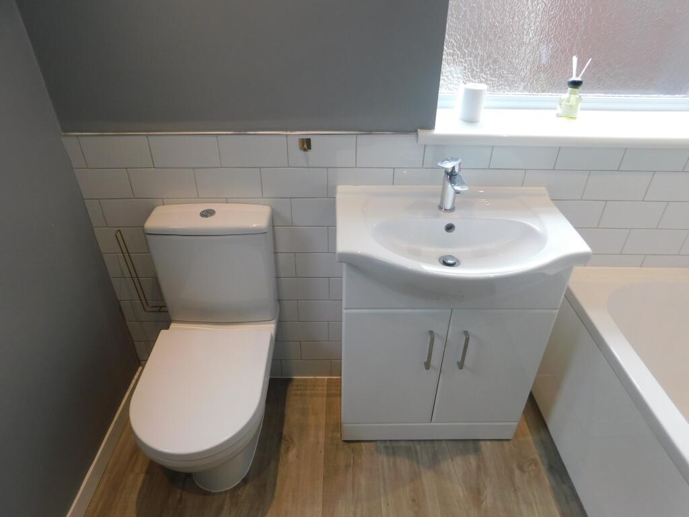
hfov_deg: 73.9
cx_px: 344
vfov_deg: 58.9
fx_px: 458
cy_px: 258
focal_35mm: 23
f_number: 3
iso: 125
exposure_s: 1/60
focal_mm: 4
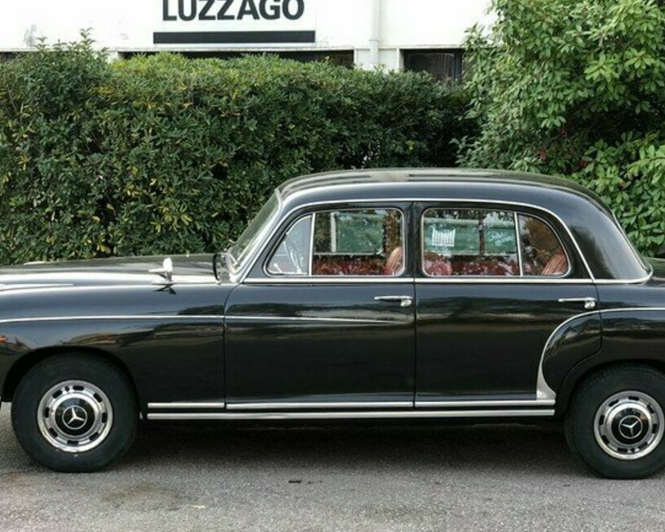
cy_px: 355
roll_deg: -0.8
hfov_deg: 25.4
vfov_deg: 20.4
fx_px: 1476
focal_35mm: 75
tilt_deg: -7.6
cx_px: 372
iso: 25
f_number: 2.4
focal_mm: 6
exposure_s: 1/120
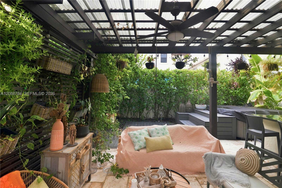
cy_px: 94
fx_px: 125
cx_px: 141
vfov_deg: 73.8
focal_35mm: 16
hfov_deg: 96.7
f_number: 8
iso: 320
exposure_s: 1/80
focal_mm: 16
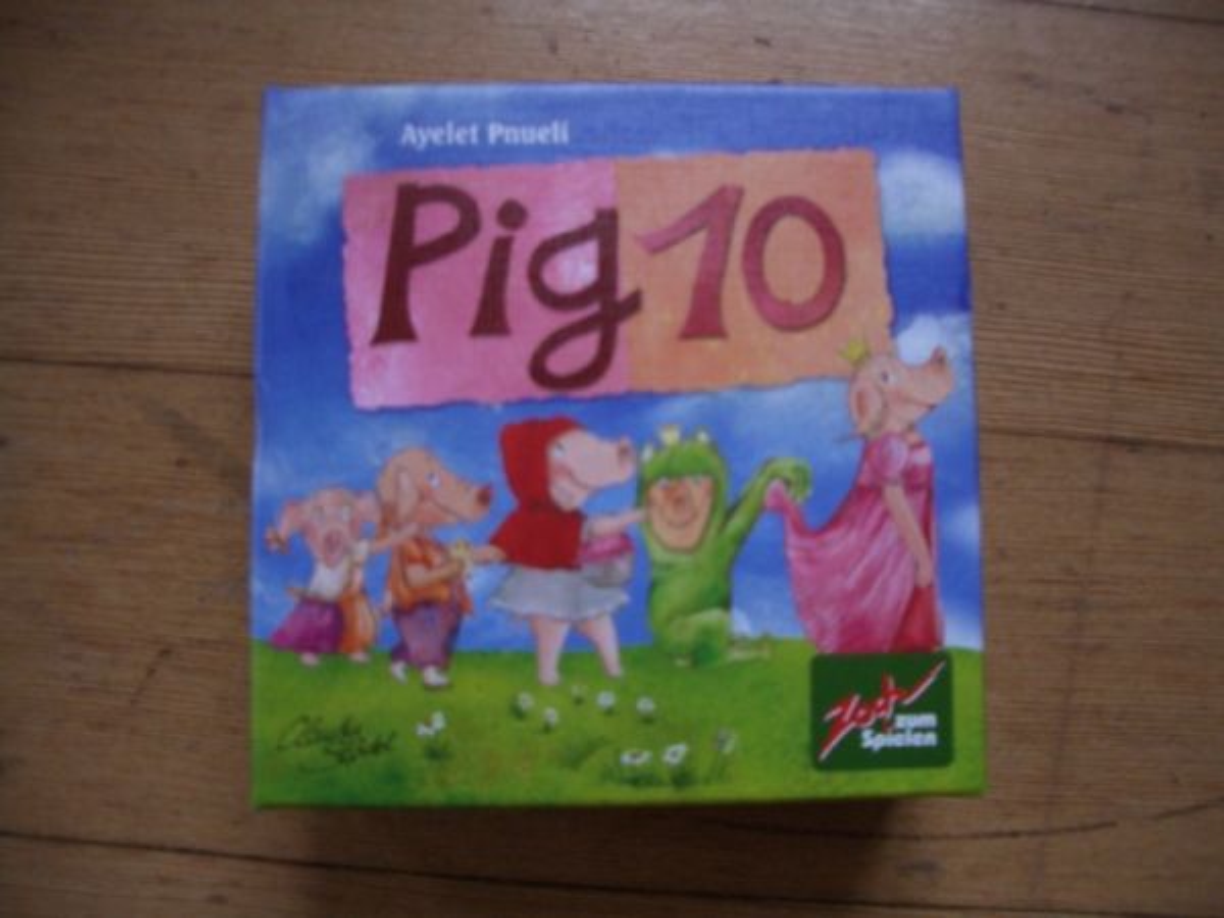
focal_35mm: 35
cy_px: 459
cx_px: 612
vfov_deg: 40.7
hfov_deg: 52.6
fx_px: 1238
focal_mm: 5.8
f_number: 2.6
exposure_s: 1/20
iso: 200
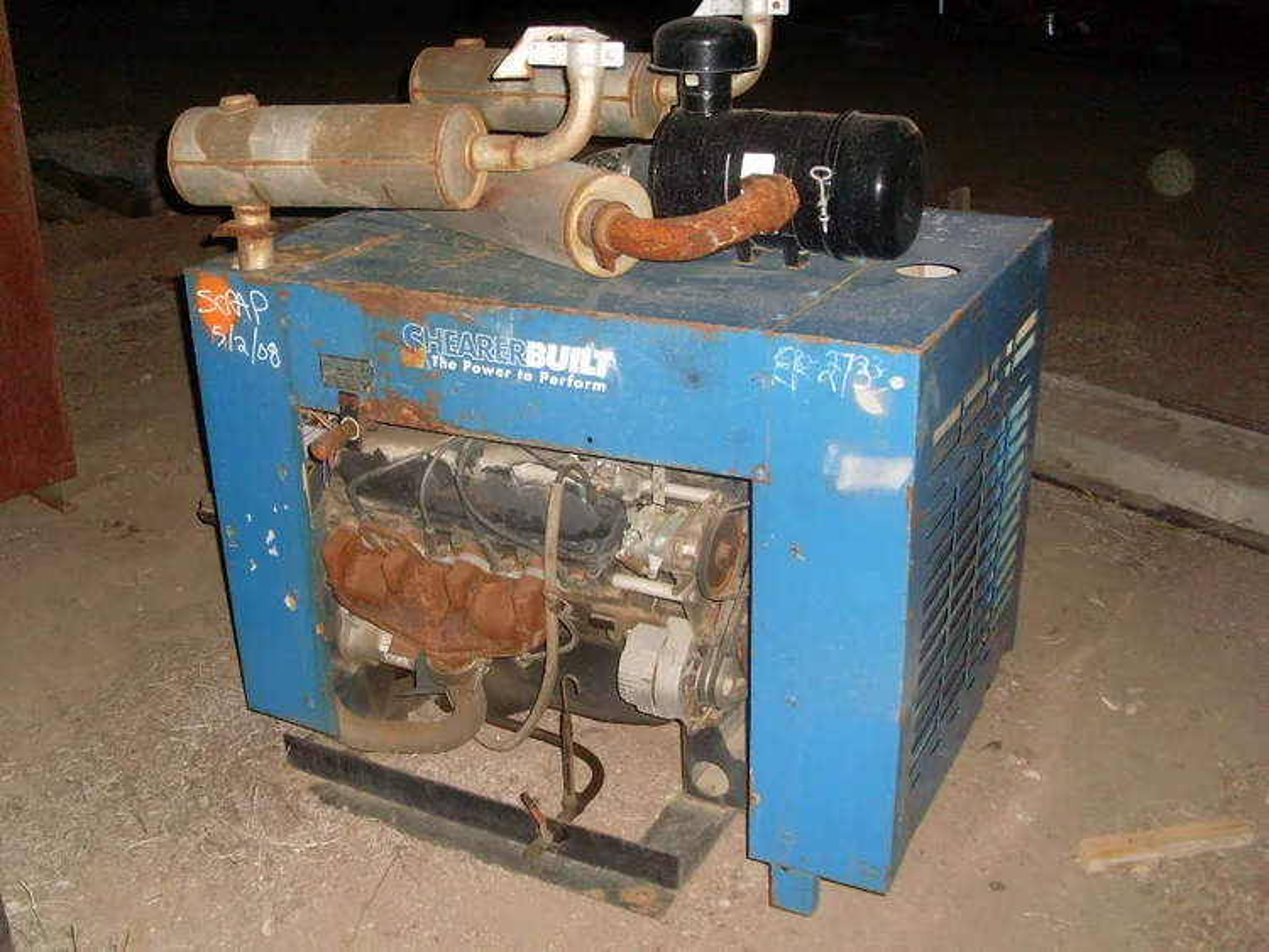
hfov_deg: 49.0
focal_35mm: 38
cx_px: 634
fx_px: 1394
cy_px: 476
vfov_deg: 37.7
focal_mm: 6.3
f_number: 3
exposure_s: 1/45
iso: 200
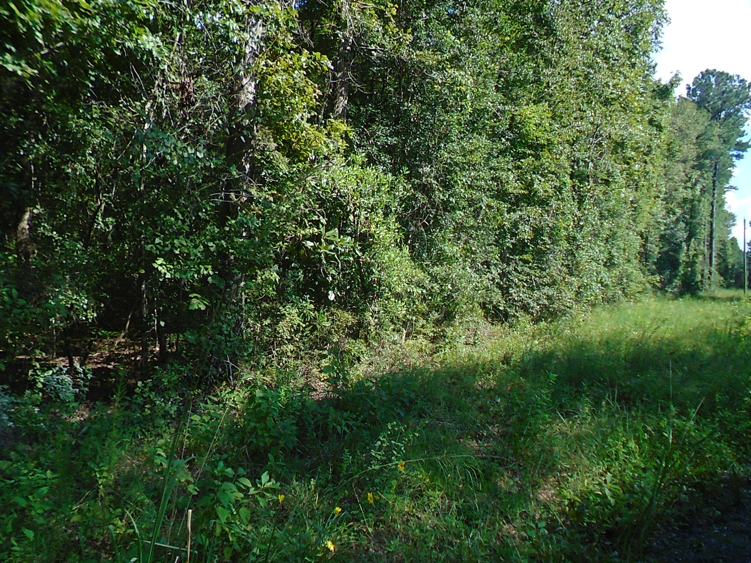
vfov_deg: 53.1
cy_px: 282
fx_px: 564
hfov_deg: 67.3
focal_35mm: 26
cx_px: 376
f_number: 8
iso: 400
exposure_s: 1/320
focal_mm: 4.6
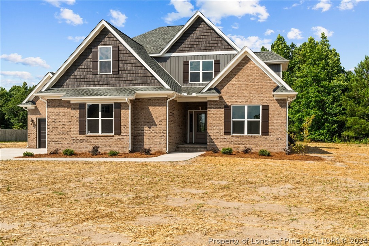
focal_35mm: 35
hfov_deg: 54.4
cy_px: 123
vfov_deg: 37.8
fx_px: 359
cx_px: 184
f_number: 7.1
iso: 400
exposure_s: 1/800
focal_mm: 35
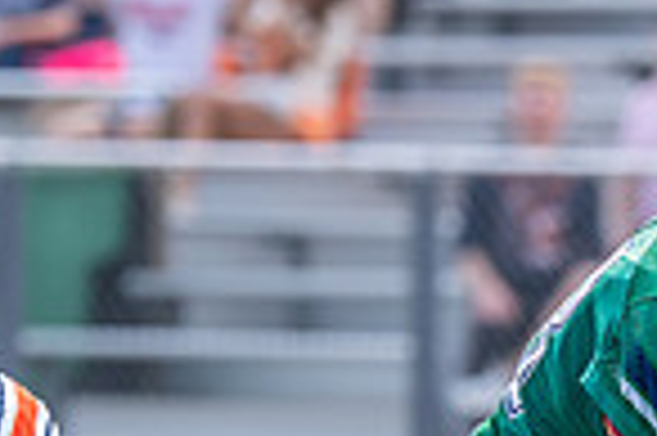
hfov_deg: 2.5
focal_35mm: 837
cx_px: 905
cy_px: 834
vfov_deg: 1.6
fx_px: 15258
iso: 500
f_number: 2.8
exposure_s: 1/1600
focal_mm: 139
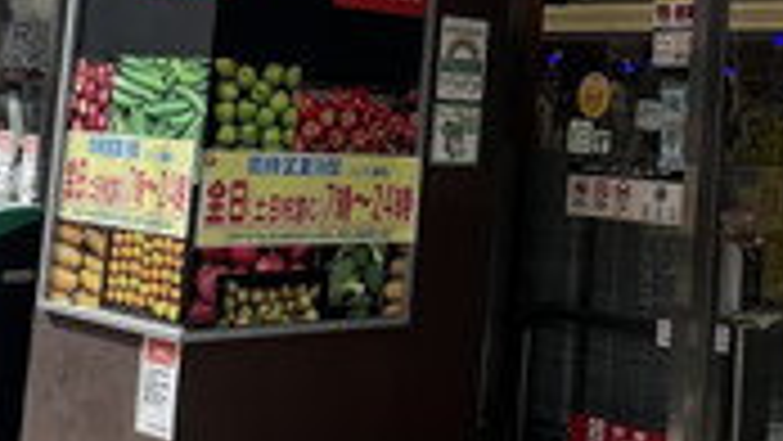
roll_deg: -2.4
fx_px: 1350
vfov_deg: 18.1
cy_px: -9
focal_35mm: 65
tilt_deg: +7.0
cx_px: 783
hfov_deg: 30.1
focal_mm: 1.57
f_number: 1.8
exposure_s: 1/622
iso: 32
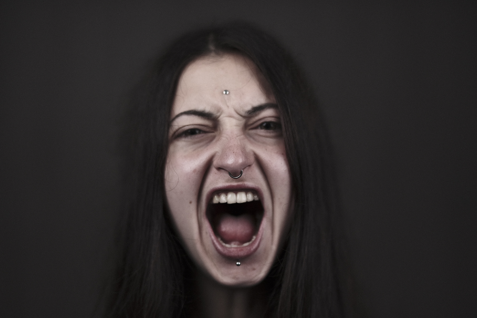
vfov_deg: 18.2
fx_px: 994
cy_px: 159
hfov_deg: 27.0
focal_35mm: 75
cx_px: 238
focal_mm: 50
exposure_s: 1/500
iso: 1000
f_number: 1.3
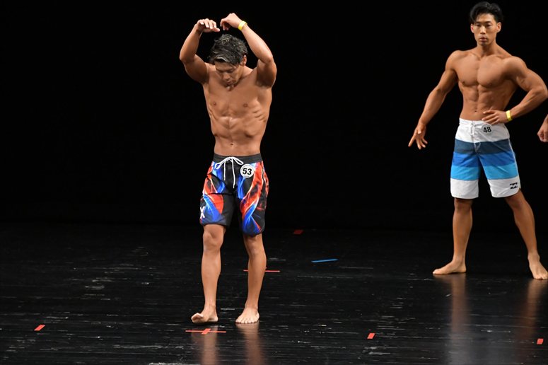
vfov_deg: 4.8
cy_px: 182
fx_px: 4336
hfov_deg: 7.2
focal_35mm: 285
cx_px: 274
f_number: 5.6
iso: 3200
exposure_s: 1/400
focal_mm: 190
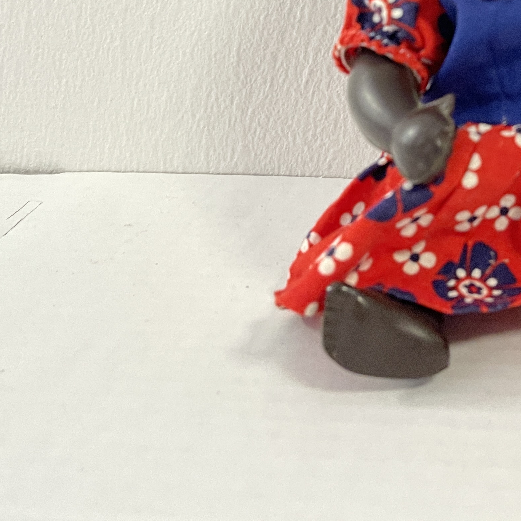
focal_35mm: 57
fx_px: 971
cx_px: 493
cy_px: 33
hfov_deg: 28.6
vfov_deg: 28.6
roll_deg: +0.7
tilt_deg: -13.7
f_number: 1.6
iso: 125
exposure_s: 1/77
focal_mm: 5.1
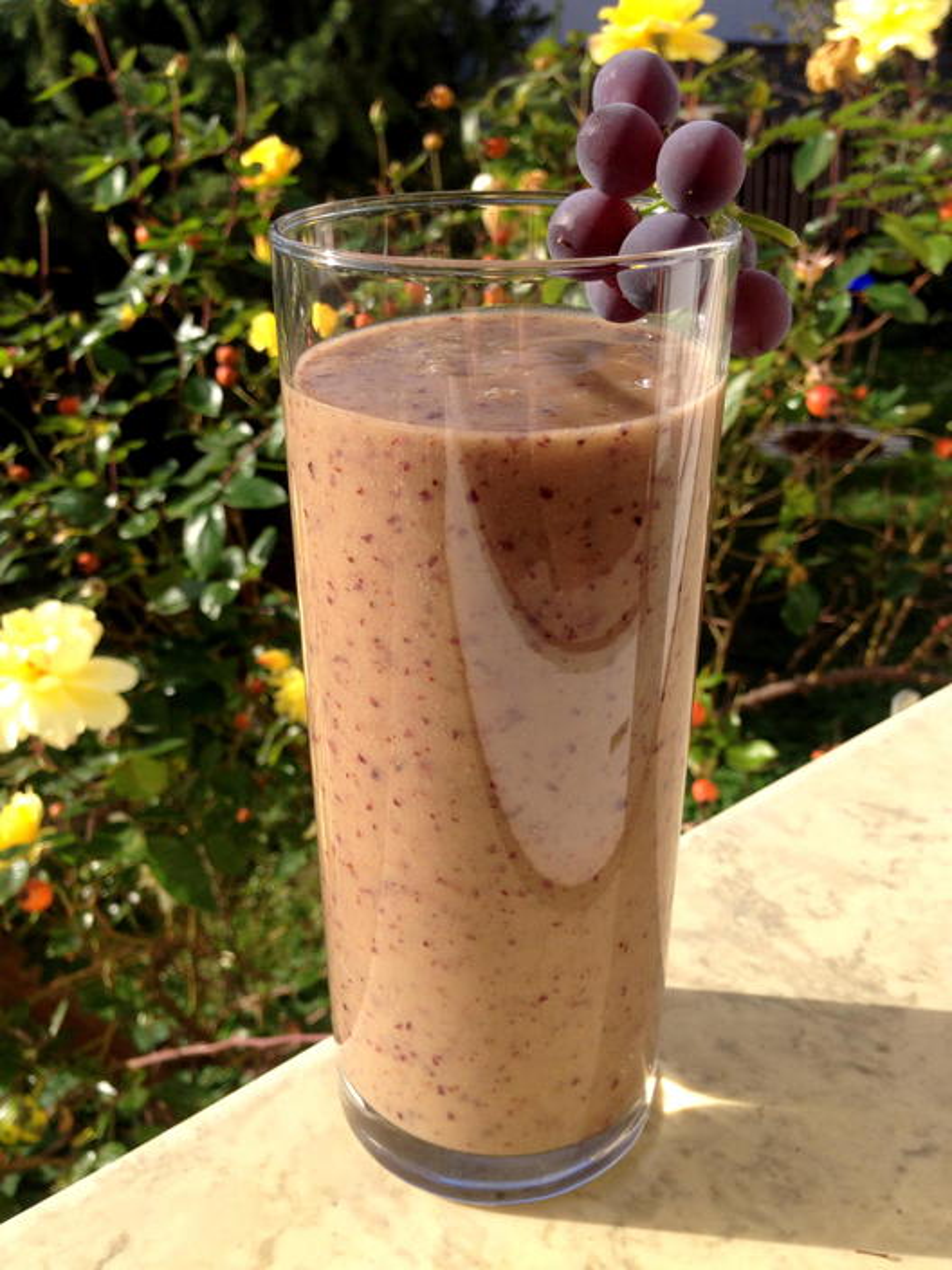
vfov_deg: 55.4
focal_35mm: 33
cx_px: 476
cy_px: 635
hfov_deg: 42.9
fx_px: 1210
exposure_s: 1/985
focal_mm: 4.12
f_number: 2.4
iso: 50
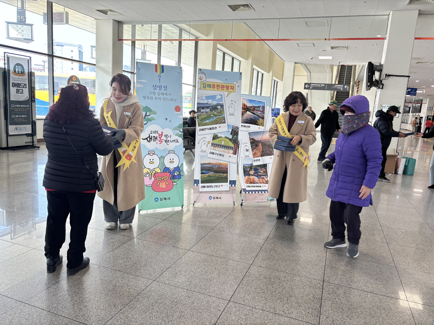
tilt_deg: -10.1
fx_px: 326
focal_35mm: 26
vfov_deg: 53.1
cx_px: 217
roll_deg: -3.4
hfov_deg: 67.3
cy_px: 162
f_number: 1.6
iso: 80
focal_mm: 5.96
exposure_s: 1/120
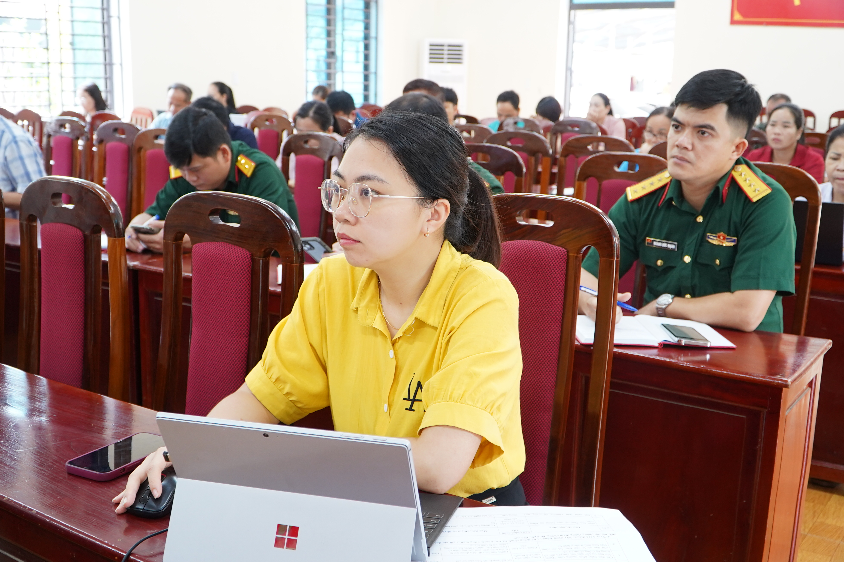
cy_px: 281
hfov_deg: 53.1
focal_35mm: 36
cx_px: 422
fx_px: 844
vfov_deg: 36.9
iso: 1000
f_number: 4
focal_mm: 24
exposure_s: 1/40
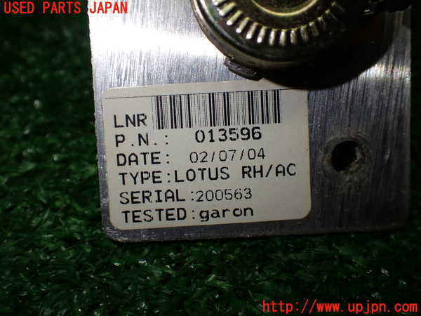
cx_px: 210
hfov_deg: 49.0
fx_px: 462
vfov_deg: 37.7
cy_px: 158
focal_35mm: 38
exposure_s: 1/200
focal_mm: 6.83
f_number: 2.7
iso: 100
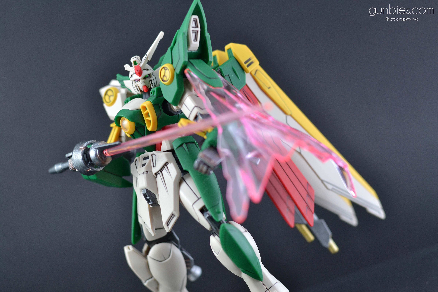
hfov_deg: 27.0
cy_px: 146
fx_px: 912
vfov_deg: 18.2
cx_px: 219
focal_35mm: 75
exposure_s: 1/80
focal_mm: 50
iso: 400
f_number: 3.5
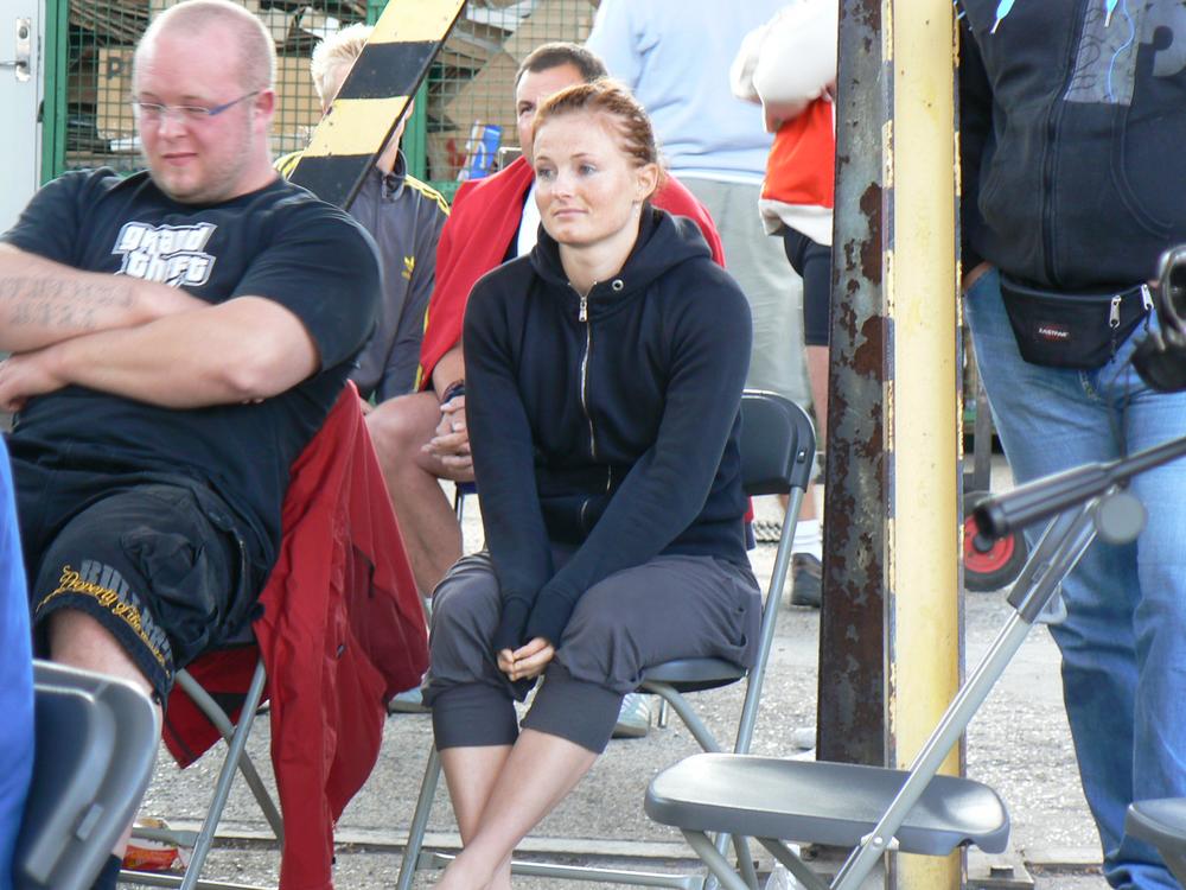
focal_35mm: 154
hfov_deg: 12.8
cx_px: 593
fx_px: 5276
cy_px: 445
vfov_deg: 9.6
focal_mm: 25.7
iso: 100
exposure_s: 1/30
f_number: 3.3
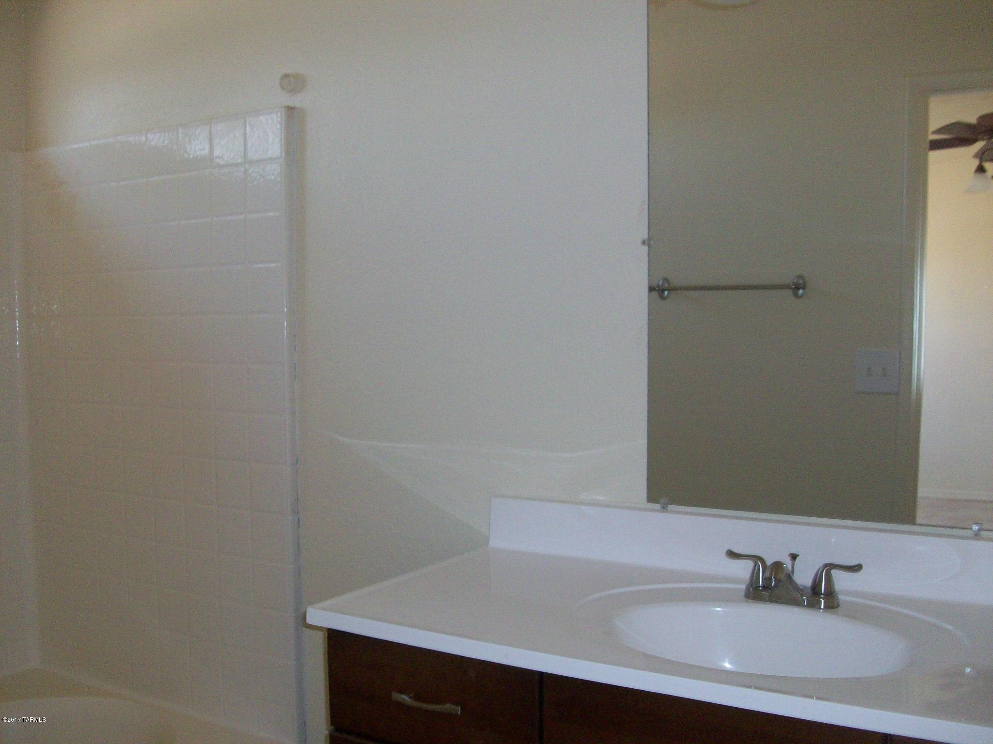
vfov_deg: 41.8
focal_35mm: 34
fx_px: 975
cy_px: 372
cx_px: 496
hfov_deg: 54.0
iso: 160
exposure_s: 1/60
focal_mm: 5.7
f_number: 2.8
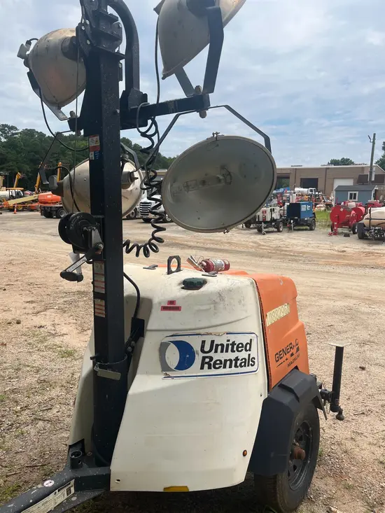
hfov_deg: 53.1
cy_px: 256
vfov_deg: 67.3
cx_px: 192
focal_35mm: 26
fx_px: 385
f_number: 1.6
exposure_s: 1/4484
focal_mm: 5.1
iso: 50
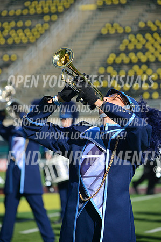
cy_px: 121
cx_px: 80
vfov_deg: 9.4
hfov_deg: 6.2
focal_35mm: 220
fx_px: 1479
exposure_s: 1/1600
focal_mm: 220
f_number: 5.6
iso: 125
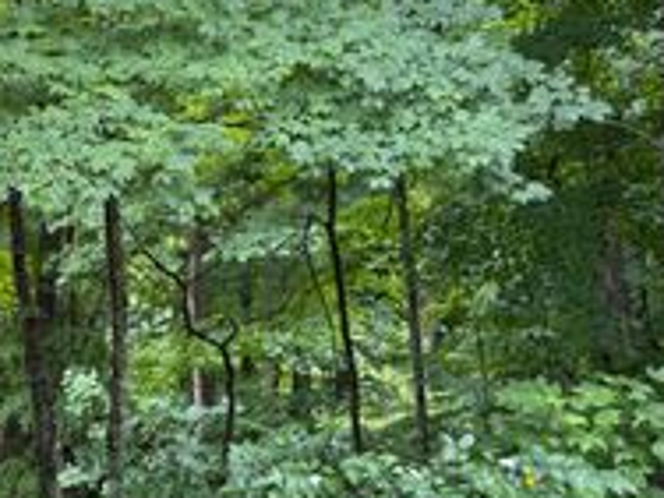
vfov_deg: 22.9
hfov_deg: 26.7
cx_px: -138
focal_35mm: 64
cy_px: 245
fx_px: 1228
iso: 160
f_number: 1.78
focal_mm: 6.76
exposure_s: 1/121
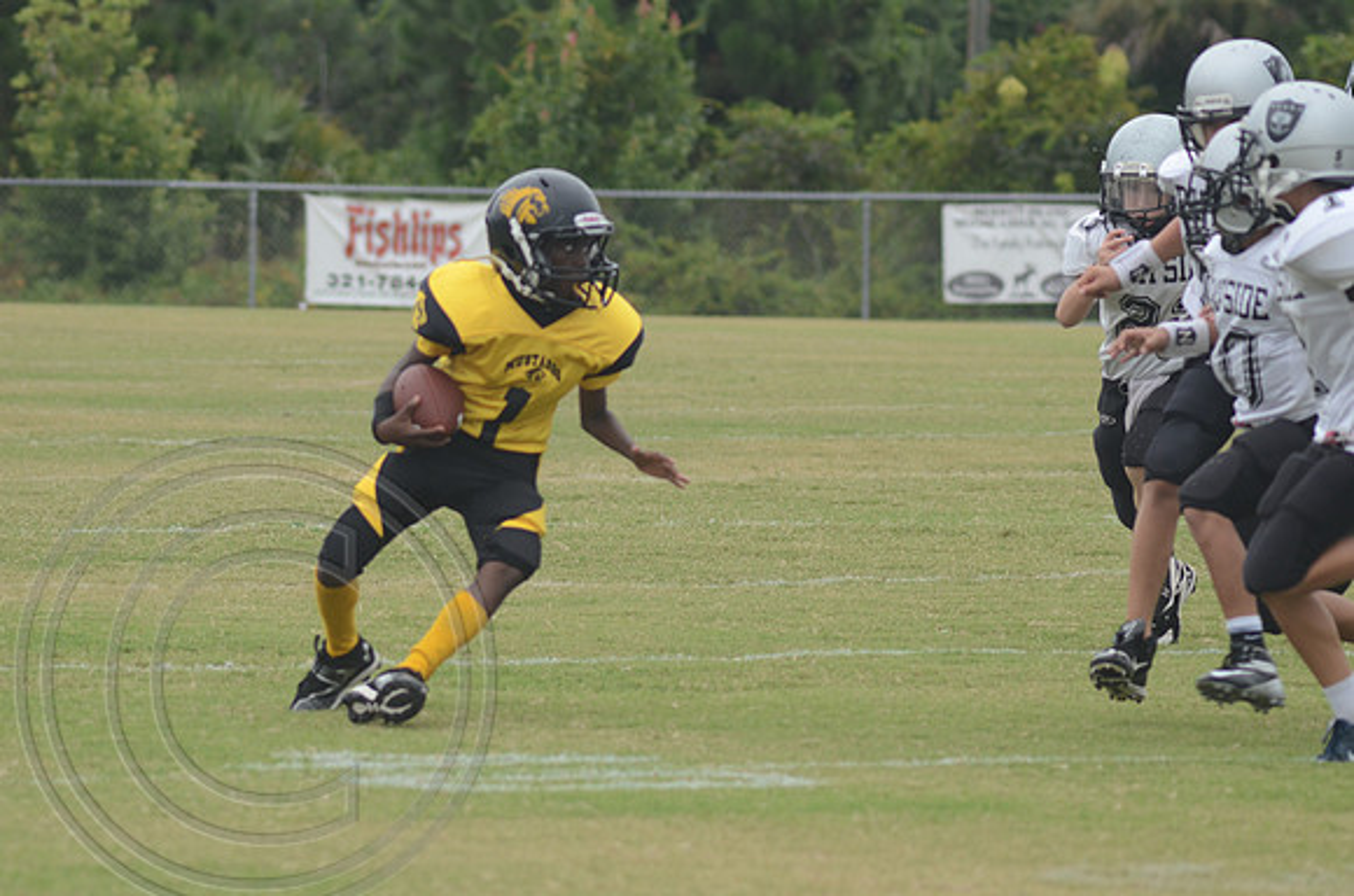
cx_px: 677
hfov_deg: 6.9
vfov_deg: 4.6
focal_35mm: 300
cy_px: 448
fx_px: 11259
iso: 400
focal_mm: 200
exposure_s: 1/800
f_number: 6.3
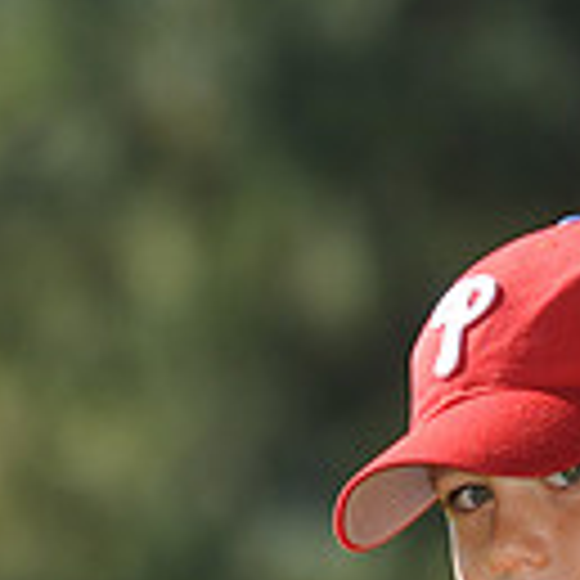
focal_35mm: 555
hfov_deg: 3.2
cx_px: 607
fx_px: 10521
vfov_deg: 3.1
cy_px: 863
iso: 200
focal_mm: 145
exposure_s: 1/1000
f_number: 4
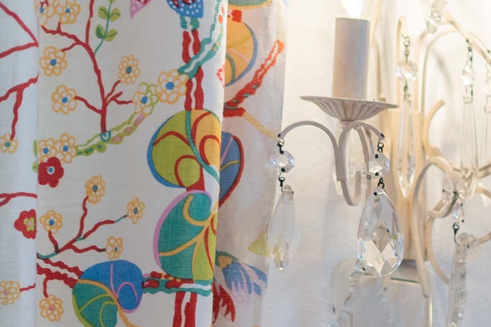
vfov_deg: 5.6
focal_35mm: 240
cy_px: 681
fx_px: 3273
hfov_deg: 8.0
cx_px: 1120
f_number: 2.8
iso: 320
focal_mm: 50
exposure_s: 1/200
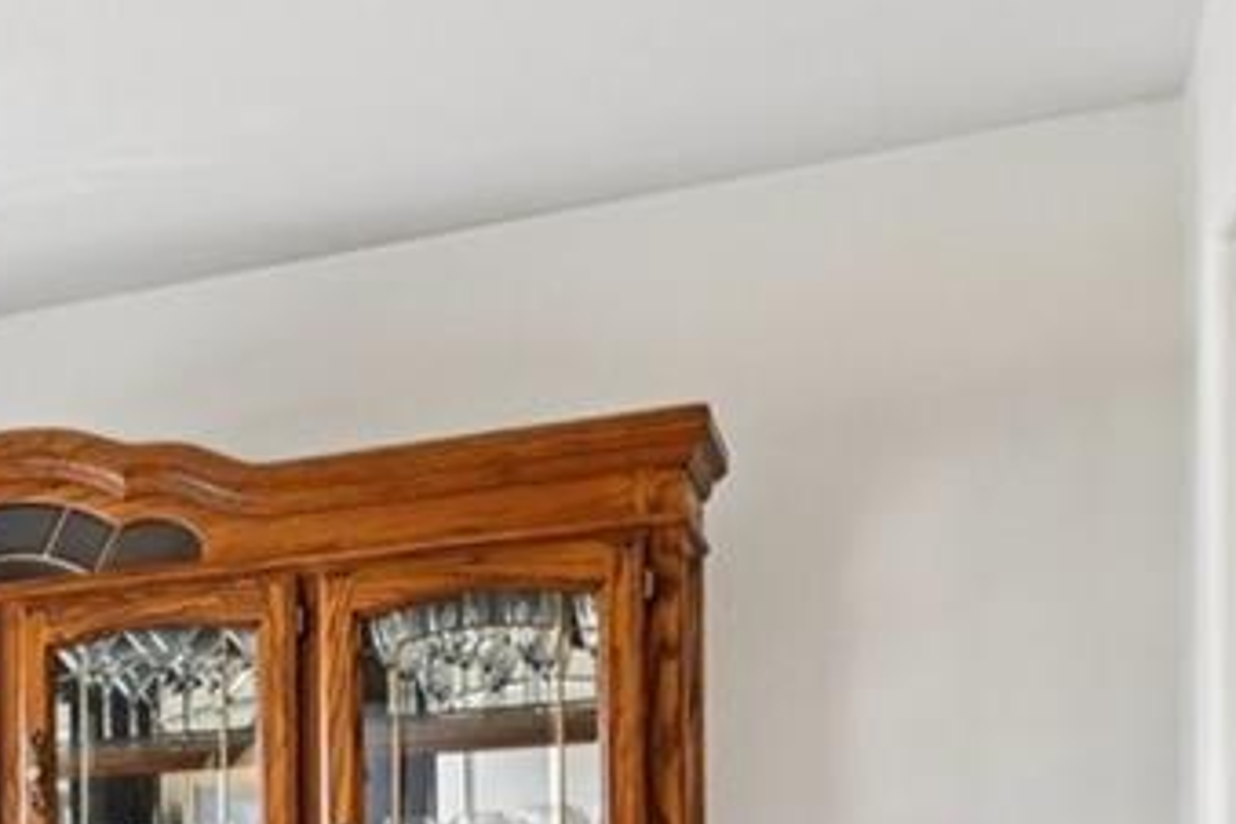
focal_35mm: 66
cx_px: -868
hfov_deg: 21.9
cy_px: 999
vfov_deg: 19.4
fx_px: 2266
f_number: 11
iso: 400
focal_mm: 14
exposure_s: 1/13
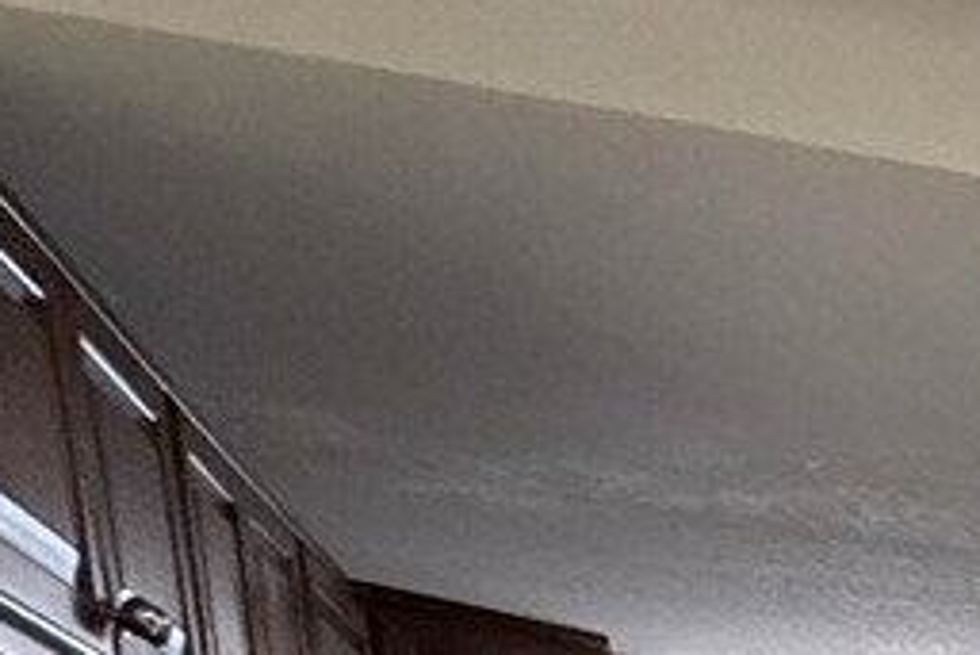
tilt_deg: -14.2
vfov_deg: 11.5
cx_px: 2128
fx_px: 2479
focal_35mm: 91
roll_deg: -1.0
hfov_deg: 15.8
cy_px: 1731
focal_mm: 2.22
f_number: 2.2
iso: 400
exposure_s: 1/60
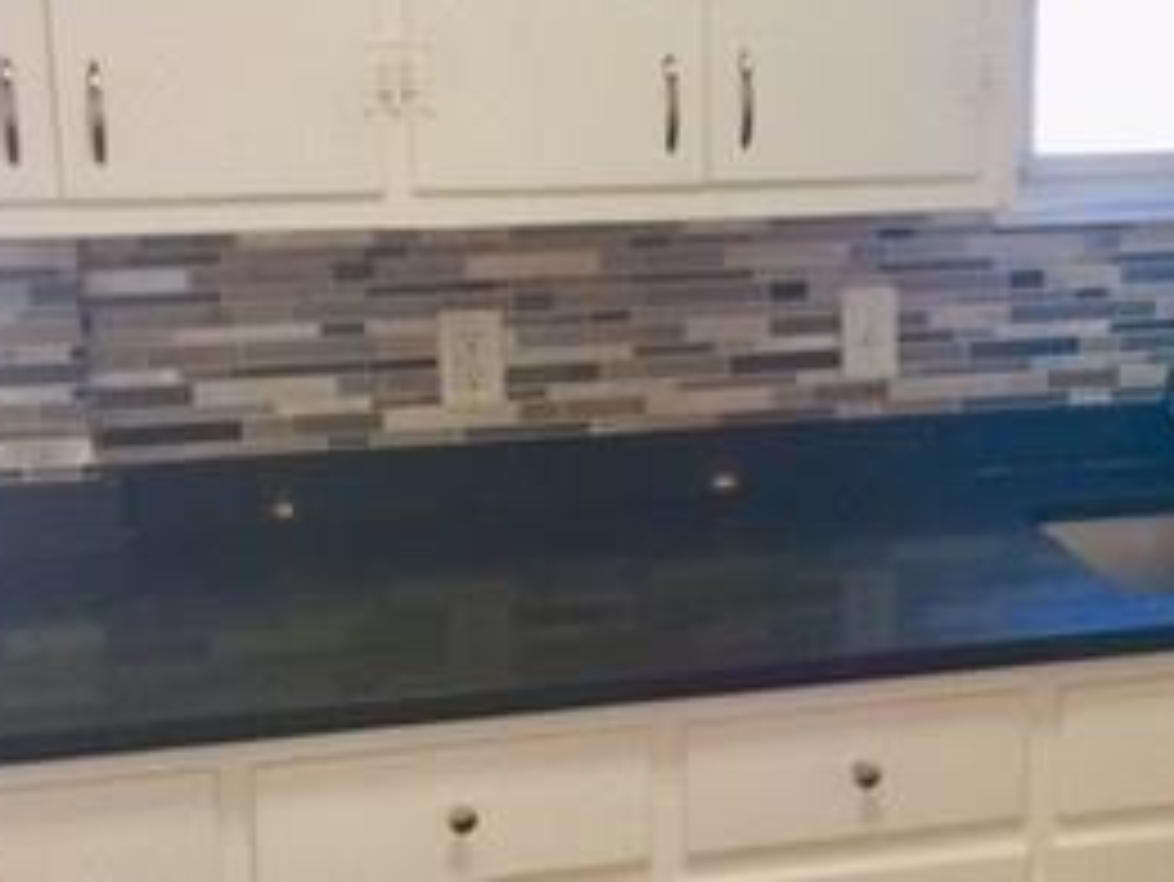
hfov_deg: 26.6
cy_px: 450
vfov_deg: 20.7
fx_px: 2409
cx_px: 1012
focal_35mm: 71
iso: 32
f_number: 2.2
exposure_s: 1/40
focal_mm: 4.15
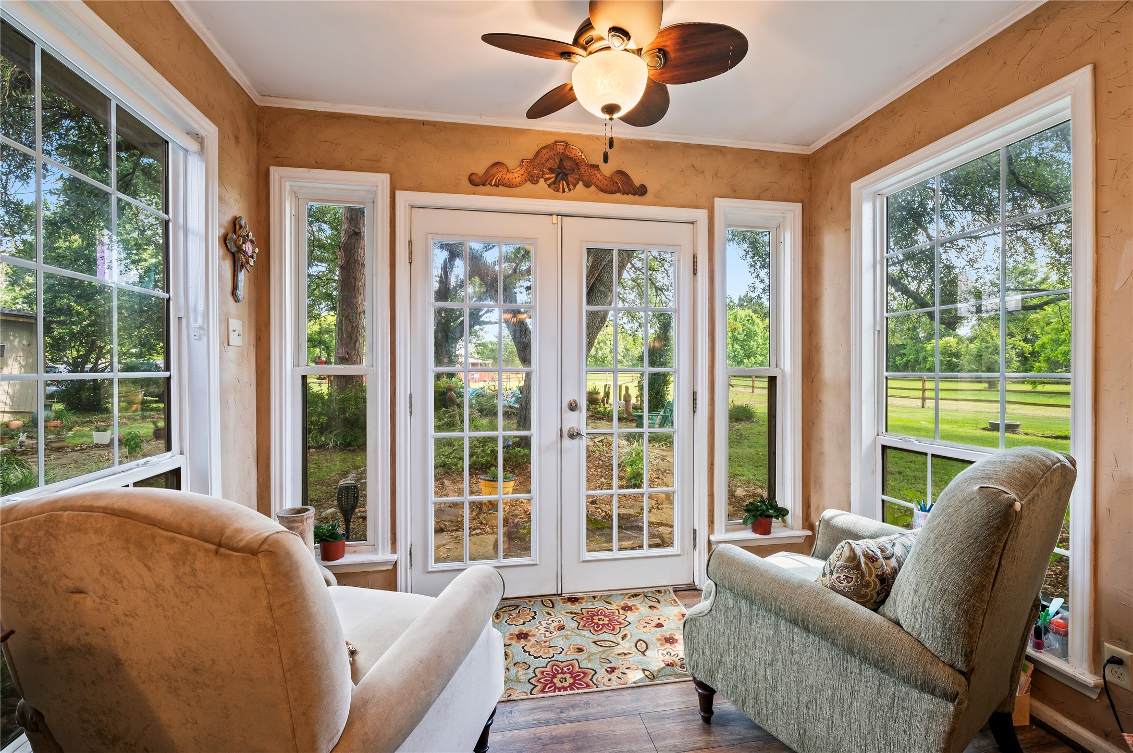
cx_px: 566
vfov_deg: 73.7
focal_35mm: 16
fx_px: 503
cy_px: 376
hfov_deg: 96.8
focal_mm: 16
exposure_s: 1/3
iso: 125
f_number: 6.3
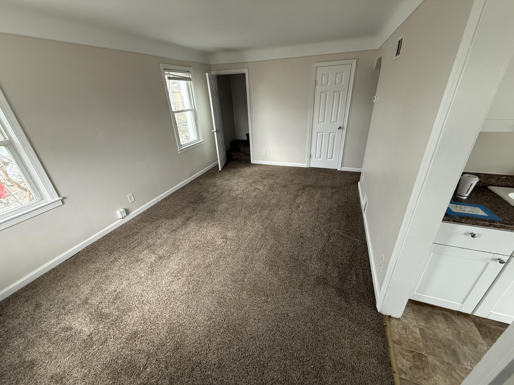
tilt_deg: -26.0
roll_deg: +2.8
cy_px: 192
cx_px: 257
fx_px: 208
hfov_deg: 102.1
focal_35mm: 14
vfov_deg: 85.7
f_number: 2.2
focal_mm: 2.22
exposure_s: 1/99
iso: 320
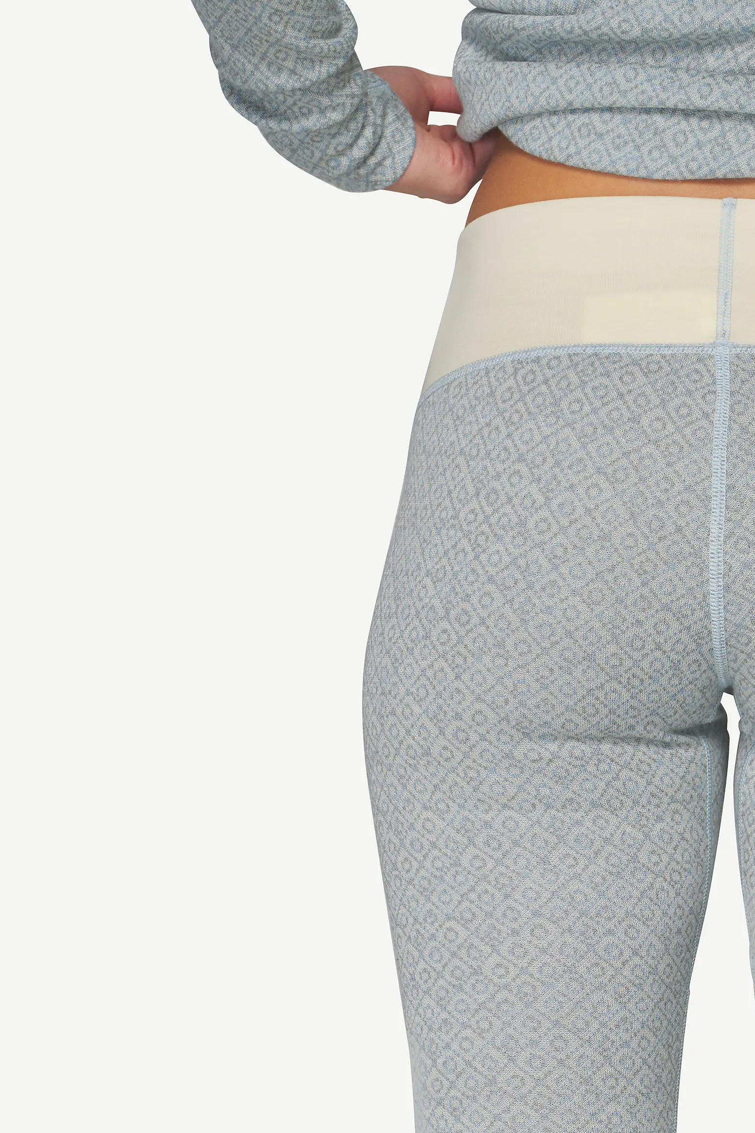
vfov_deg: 6.8
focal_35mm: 304
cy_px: 1140
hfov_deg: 4.5
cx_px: 733
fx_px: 9563
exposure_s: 1/160
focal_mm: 123
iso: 160
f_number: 7.1
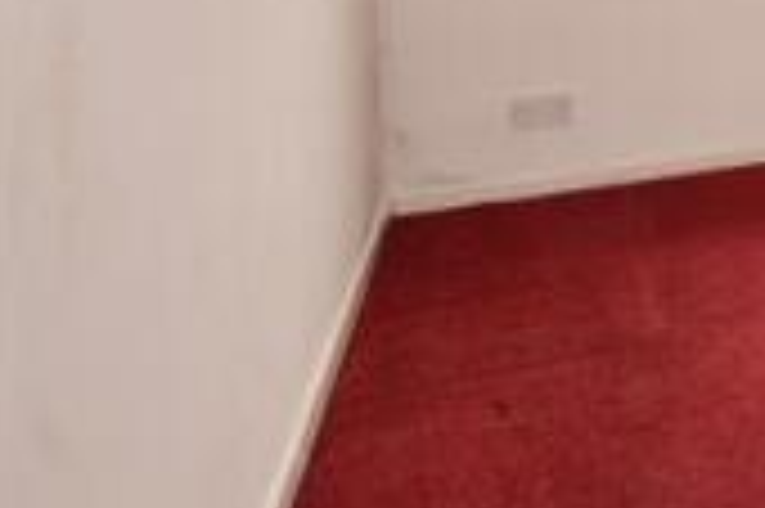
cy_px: -200
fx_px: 1231
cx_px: 1454
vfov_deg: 20.7
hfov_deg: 20.5
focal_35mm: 58
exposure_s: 1/60
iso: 400
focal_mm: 10
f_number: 5.6
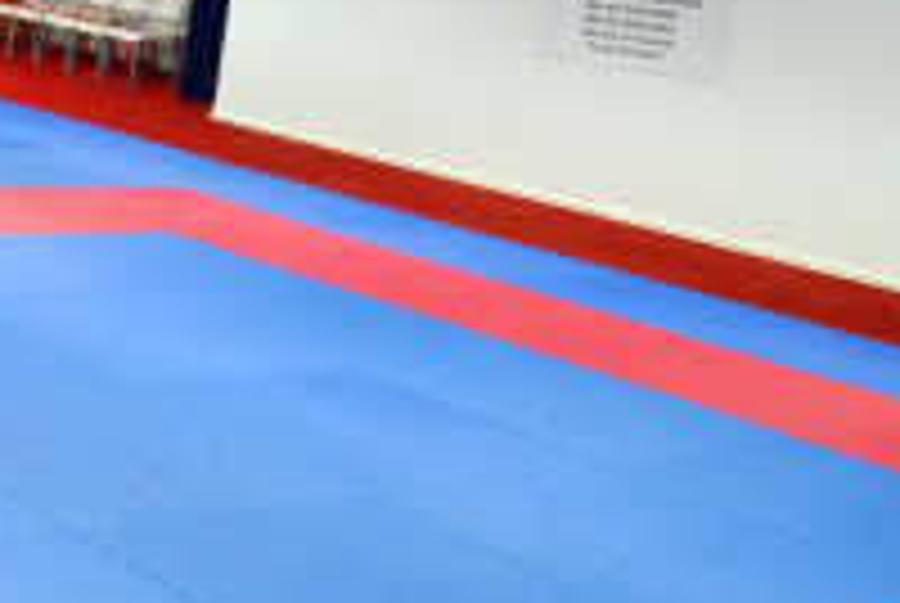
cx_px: -162
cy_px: 164
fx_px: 1728
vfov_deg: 19.7
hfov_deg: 26.2
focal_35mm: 69
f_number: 9
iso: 100
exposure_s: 1
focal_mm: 18
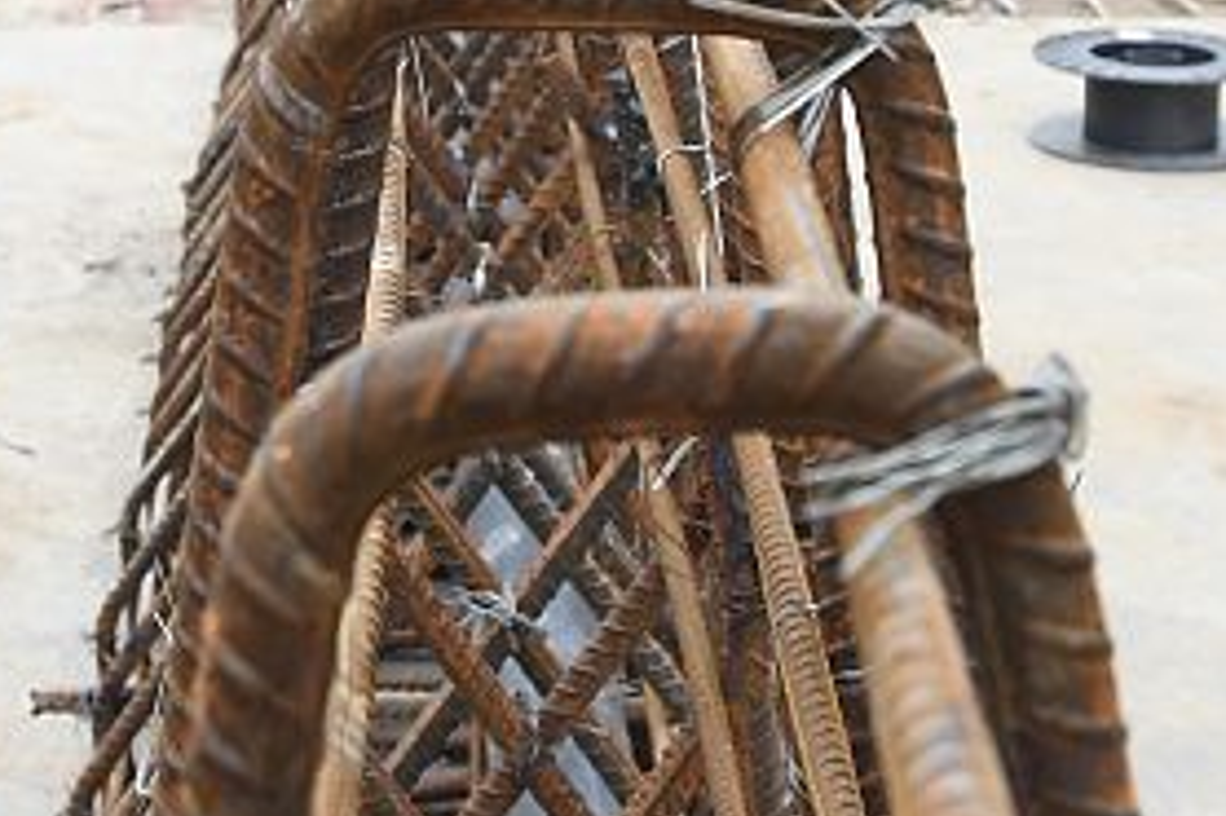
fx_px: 3676
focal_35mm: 108
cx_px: 326
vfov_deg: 12.5
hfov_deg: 18.8
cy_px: -77
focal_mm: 25
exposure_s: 1/320
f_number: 9
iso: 1600
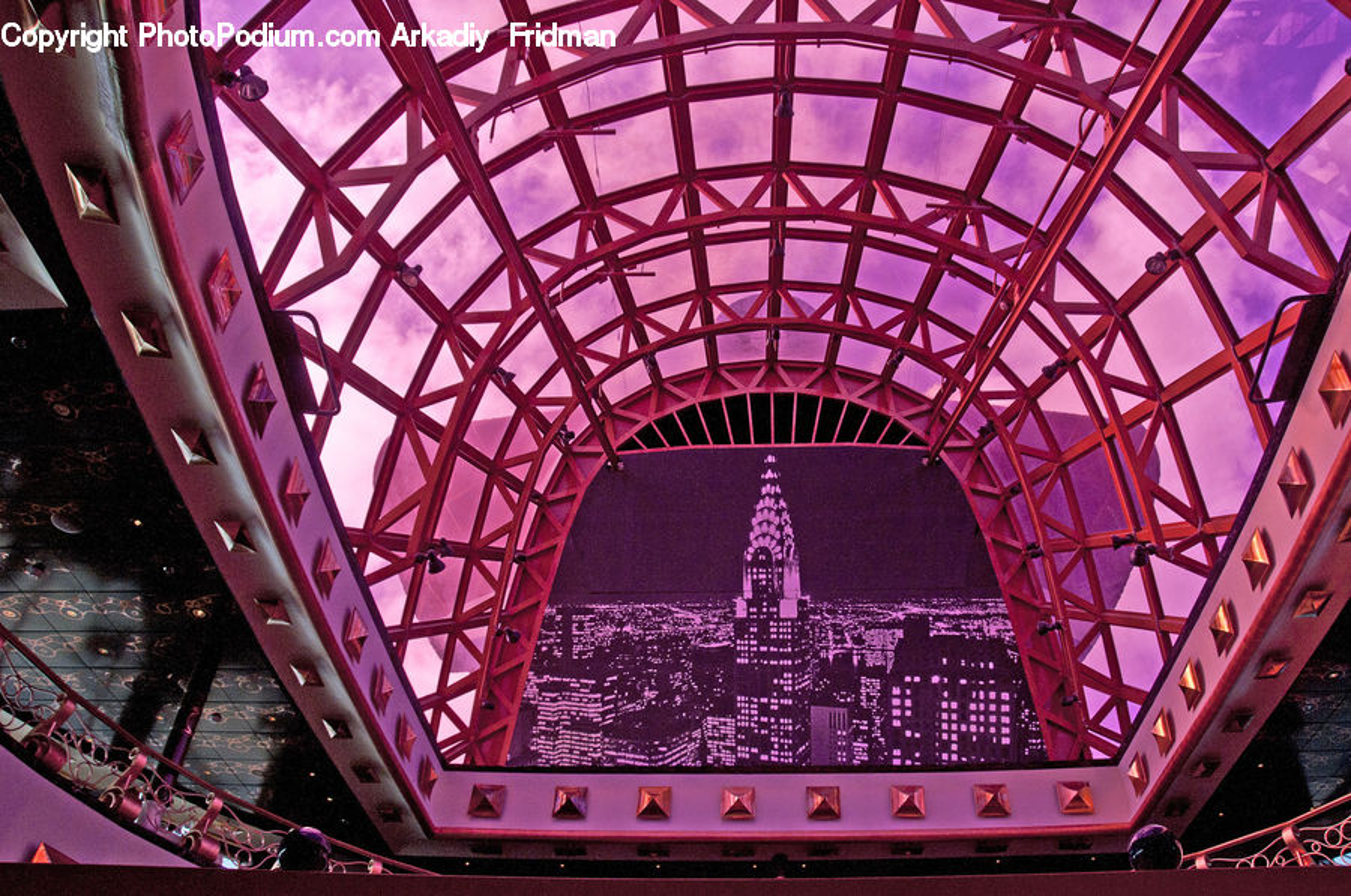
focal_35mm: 27
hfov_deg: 67.5
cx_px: 676
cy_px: 448
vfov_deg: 47.8
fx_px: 1012
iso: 400
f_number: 6.3
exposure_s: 1/1000
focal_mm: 18
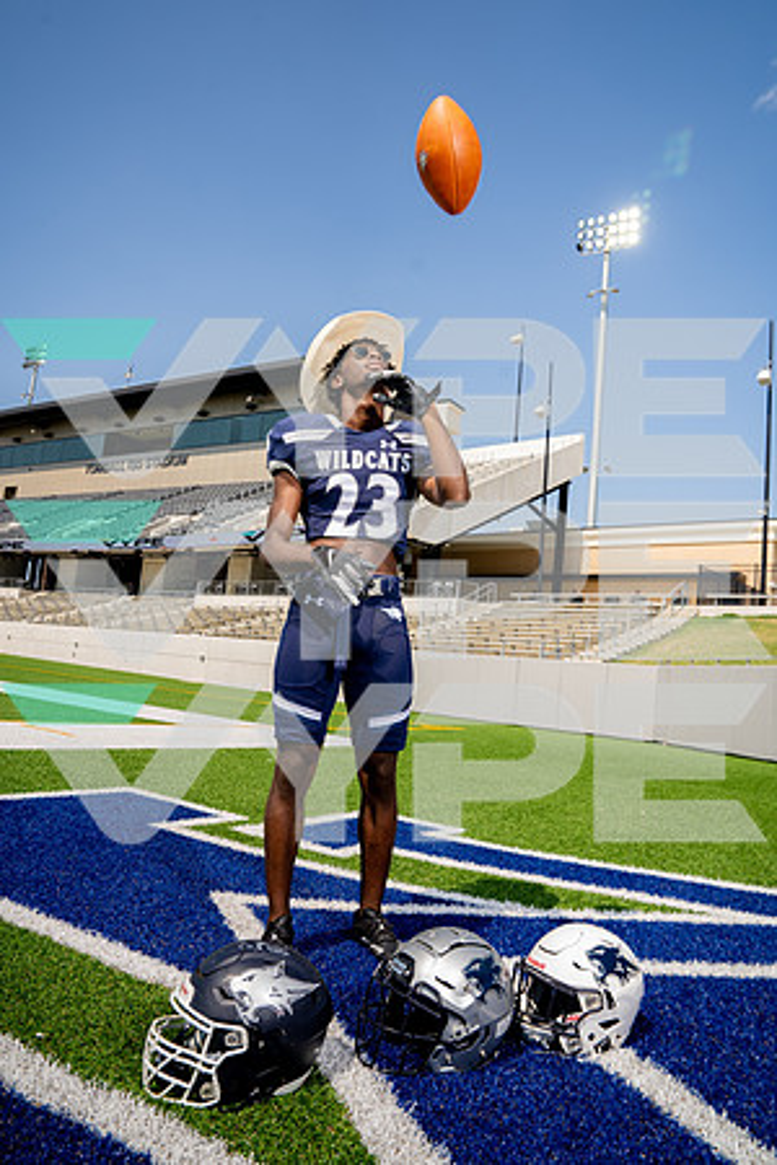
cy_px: 582
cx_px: 388
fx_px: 777
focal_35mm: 24
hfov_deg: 53.1
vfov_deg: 73.7
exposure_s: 1/250
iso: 100
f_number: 7.1
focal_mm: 24
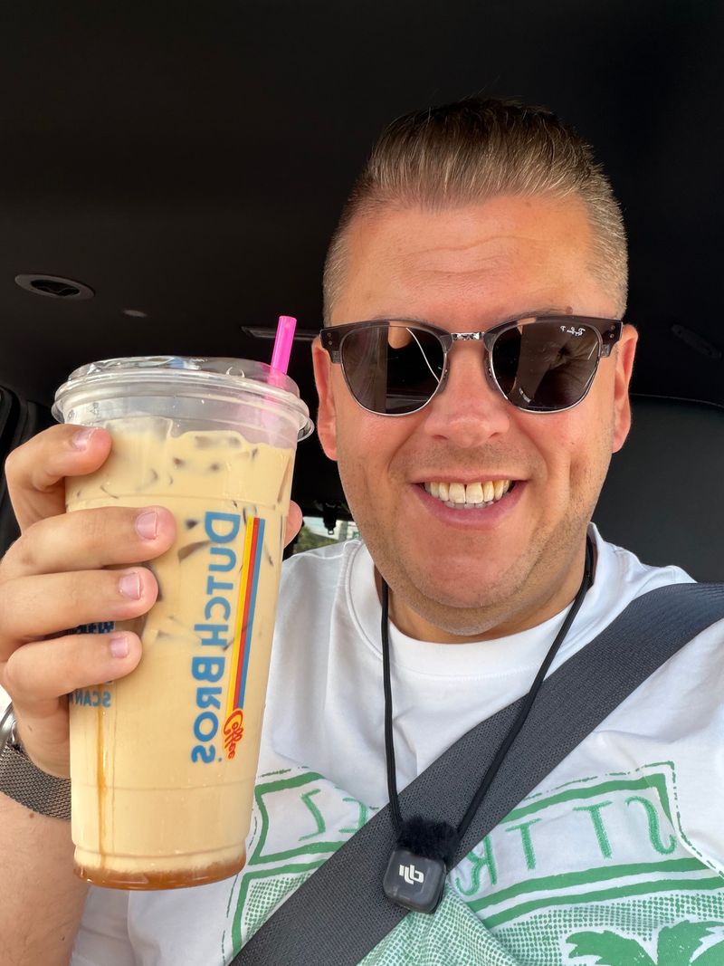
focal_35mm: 30
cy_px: 483
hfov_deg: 46.8
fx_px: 837
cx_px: 362
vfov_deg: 60.0
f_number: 1.9
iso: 40
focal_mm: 2.71
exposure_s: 1/121
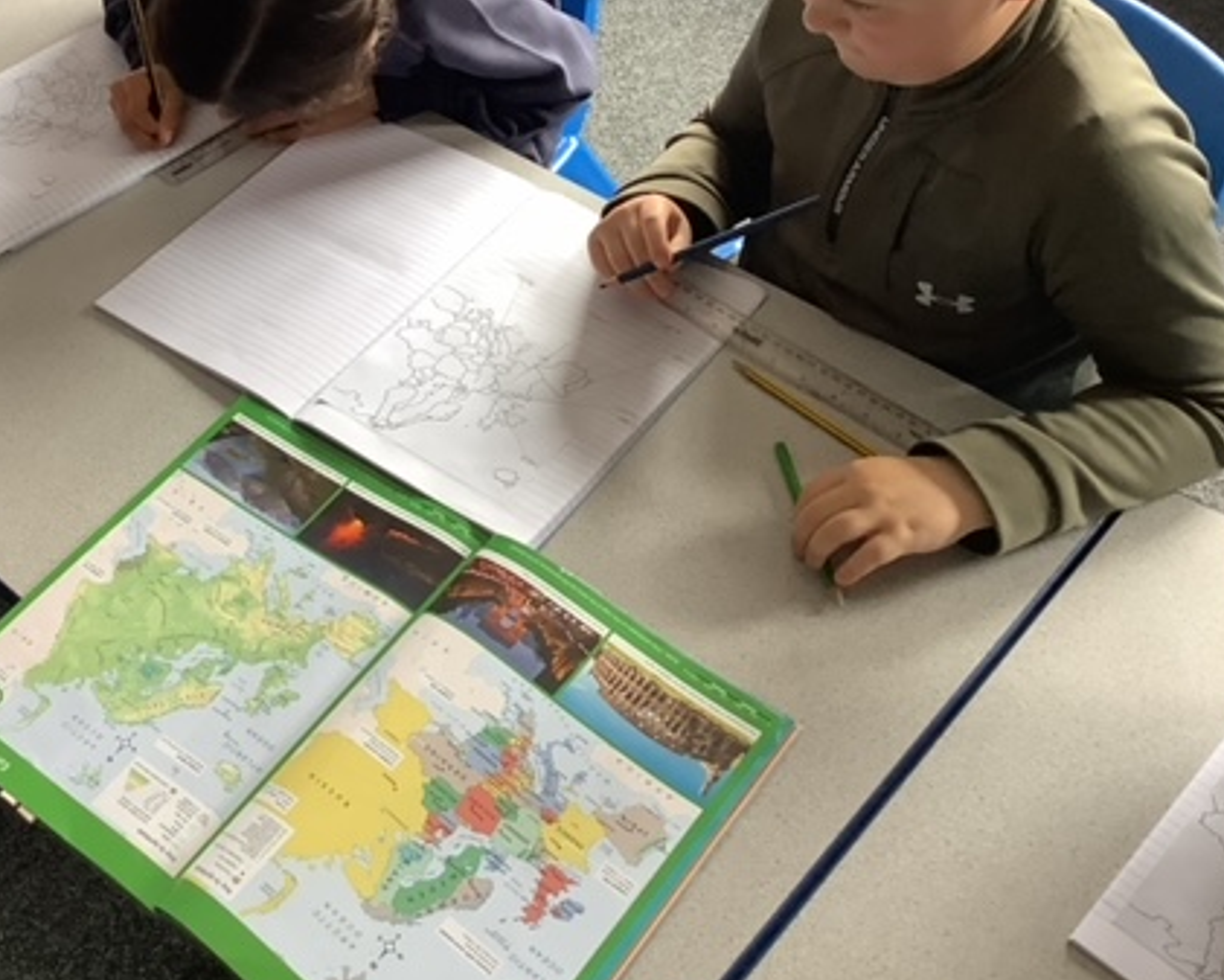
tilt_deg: -45.7
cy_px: 320
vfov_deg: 32.5
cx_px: 378
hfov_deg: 39.7
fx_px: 1667
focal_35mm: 46
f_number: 2.4
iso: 125
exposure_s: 1/50
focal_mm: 3.3
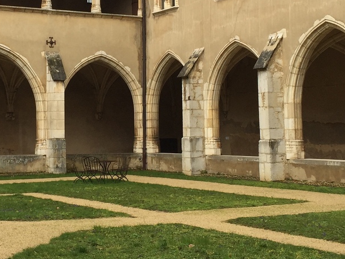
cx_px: 102
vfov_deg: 19.3
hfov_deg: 25.5
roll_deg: +0.0
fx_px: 757
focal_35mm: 76
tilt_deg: +4.5
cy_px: 71
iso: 32
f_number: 2.2
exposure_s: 1/648
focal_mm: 4.15
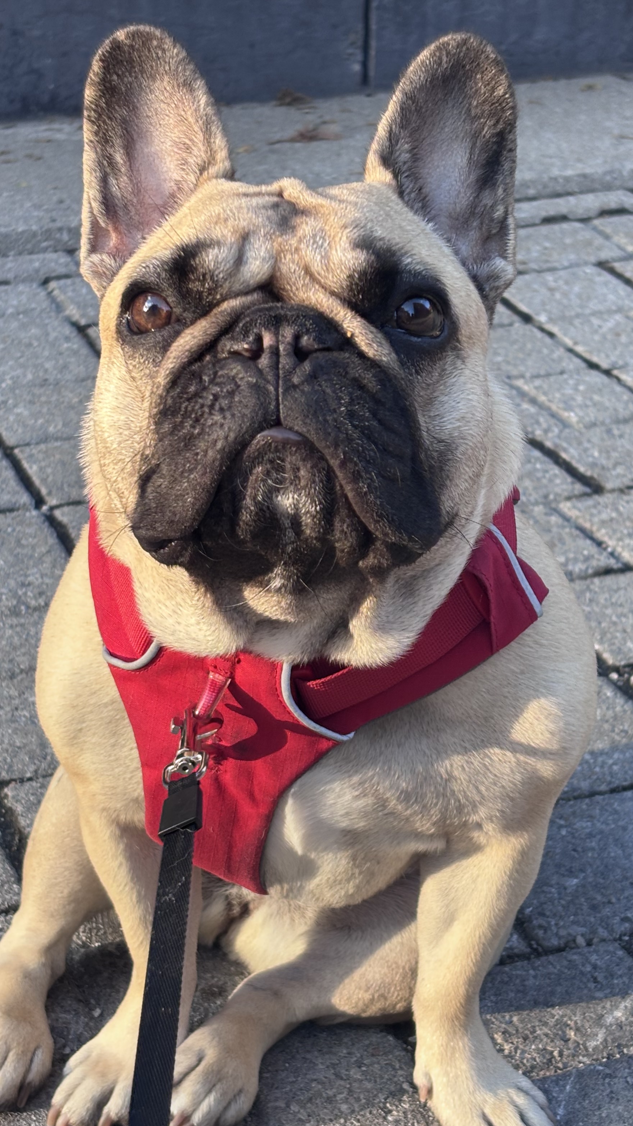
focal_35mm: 73
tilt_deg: -23.3
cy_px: 582
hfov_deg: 16.5
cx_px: 331
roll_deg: -1.5
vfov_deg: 29.0
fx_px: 2178
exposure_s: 1/154
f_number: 1.6
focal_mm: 5.96
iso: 32
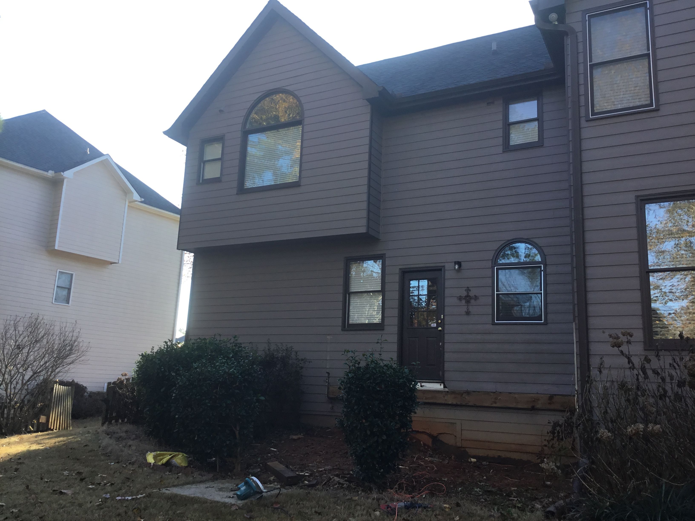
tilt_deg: +12.7
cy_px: 260
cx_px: 348
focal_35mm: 31
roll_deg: -3.0
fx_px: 622
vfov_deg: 45.4
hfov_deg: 58.4
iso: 25
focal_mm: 3.3
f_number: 2.4
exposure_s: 1/175
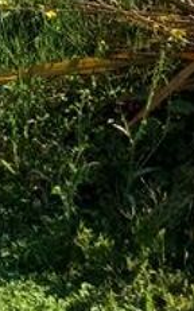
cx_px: -353
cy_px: -192
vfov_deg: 12.8
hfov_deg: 7.6
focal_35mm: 153
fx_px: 1297
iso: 50
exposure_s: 1/751
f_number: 1.8
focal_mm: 4.65
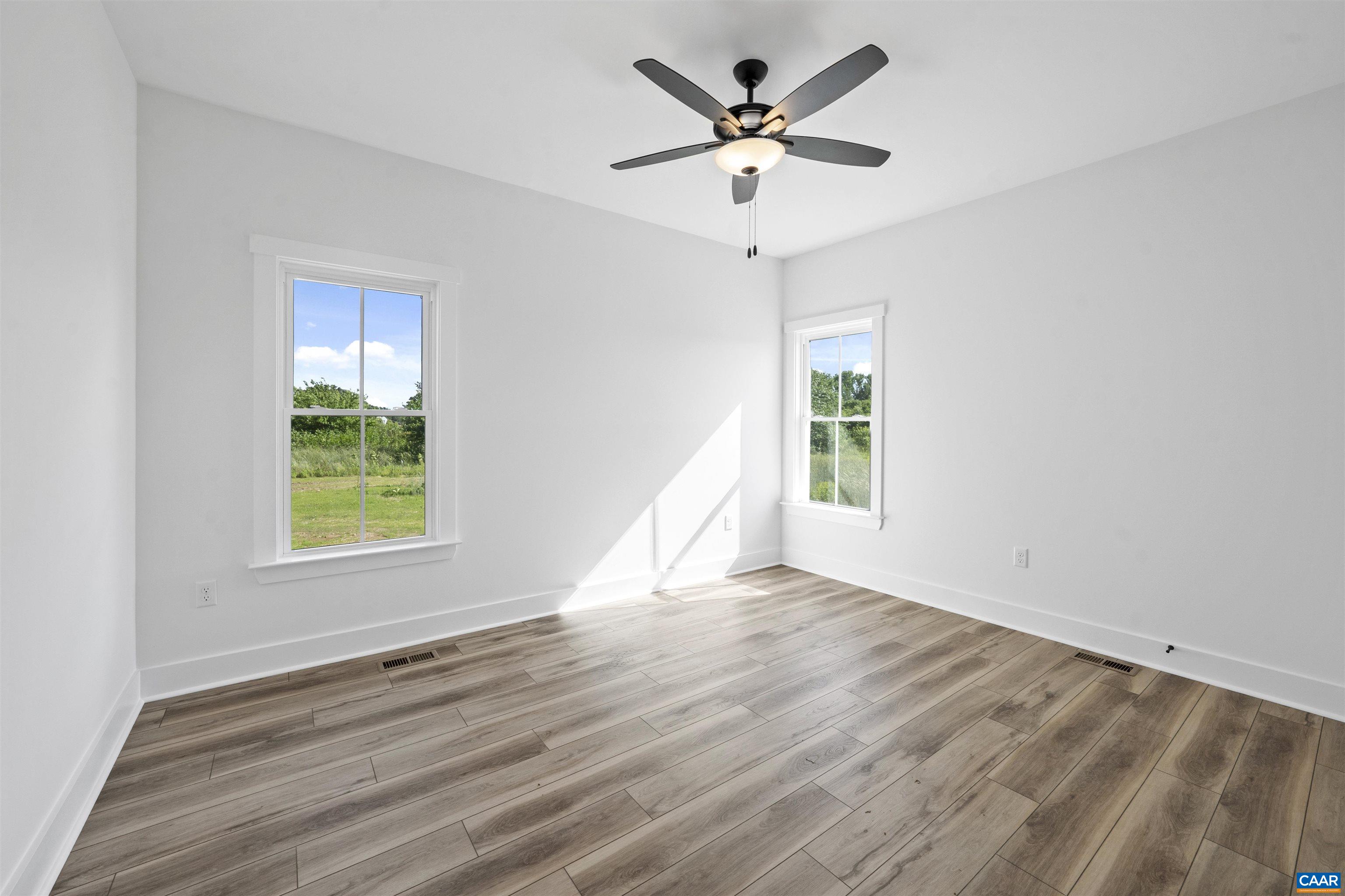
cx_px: 672
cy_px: 448
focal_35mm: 14
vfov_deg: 81.2
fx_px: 523
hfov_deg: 104.3
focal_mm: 14
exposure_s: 1/25
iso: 1250
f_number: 9
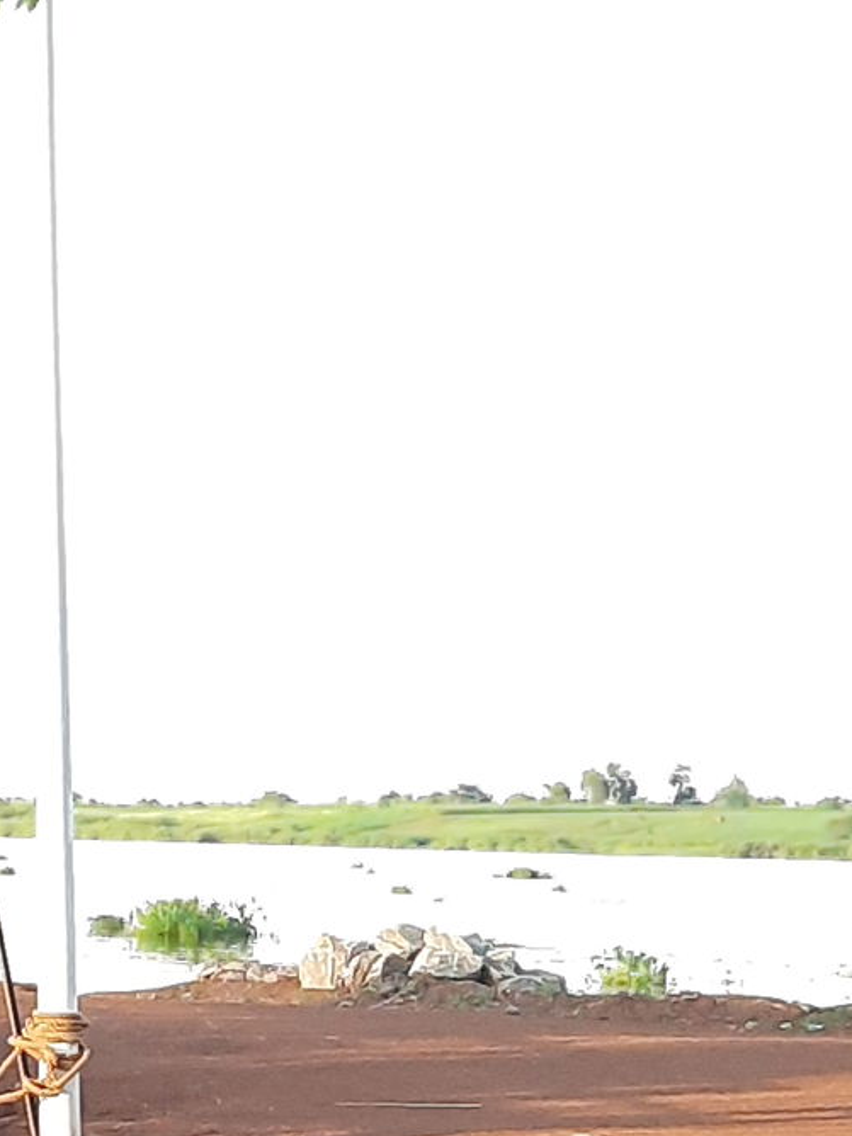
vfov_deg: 21.1
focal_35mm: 92
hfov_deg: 15.8
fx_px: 3019
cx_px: -5
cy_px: 881
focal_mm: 5.23
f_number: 1.8
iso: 800
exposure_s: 1/1000
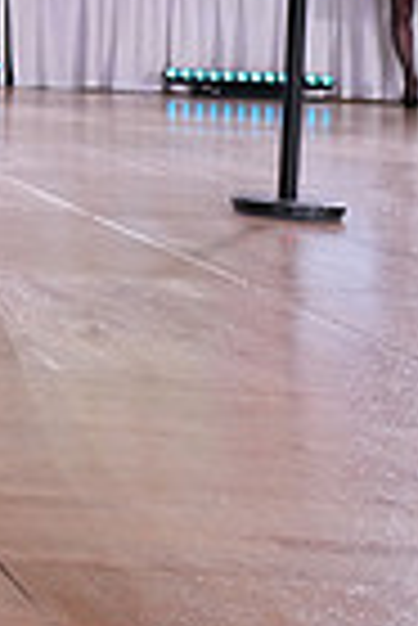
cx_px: -832
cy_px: -137
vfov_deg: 18.5
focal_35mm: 104
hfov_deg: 10.0
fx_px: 1807
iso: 2500
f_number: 4
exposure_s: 1/500
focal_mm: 25
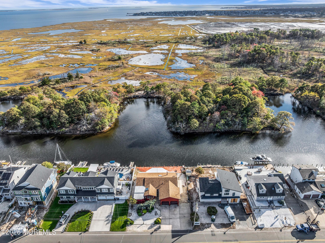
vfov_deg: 56.8
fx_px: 225
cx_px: 162
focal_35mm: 24
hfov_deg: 71.6
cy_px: 122
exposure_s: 1/200
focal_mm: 12.29
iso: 190
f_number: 2.8
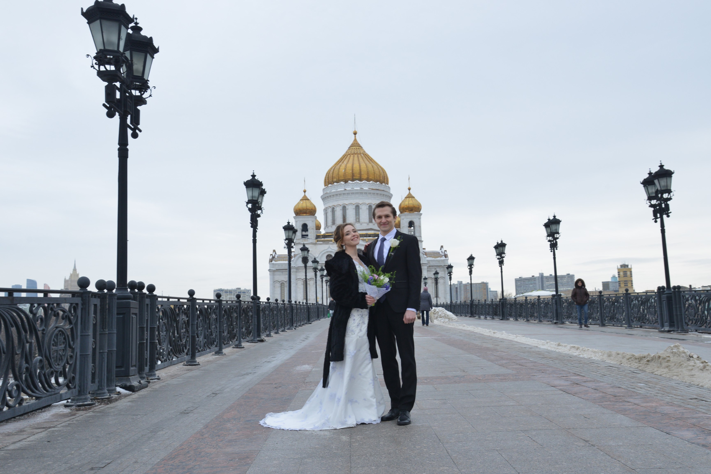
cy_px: 237
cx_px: 356
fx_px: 672
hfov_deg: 55.8
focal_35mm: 34
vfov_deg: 38.9
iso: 500
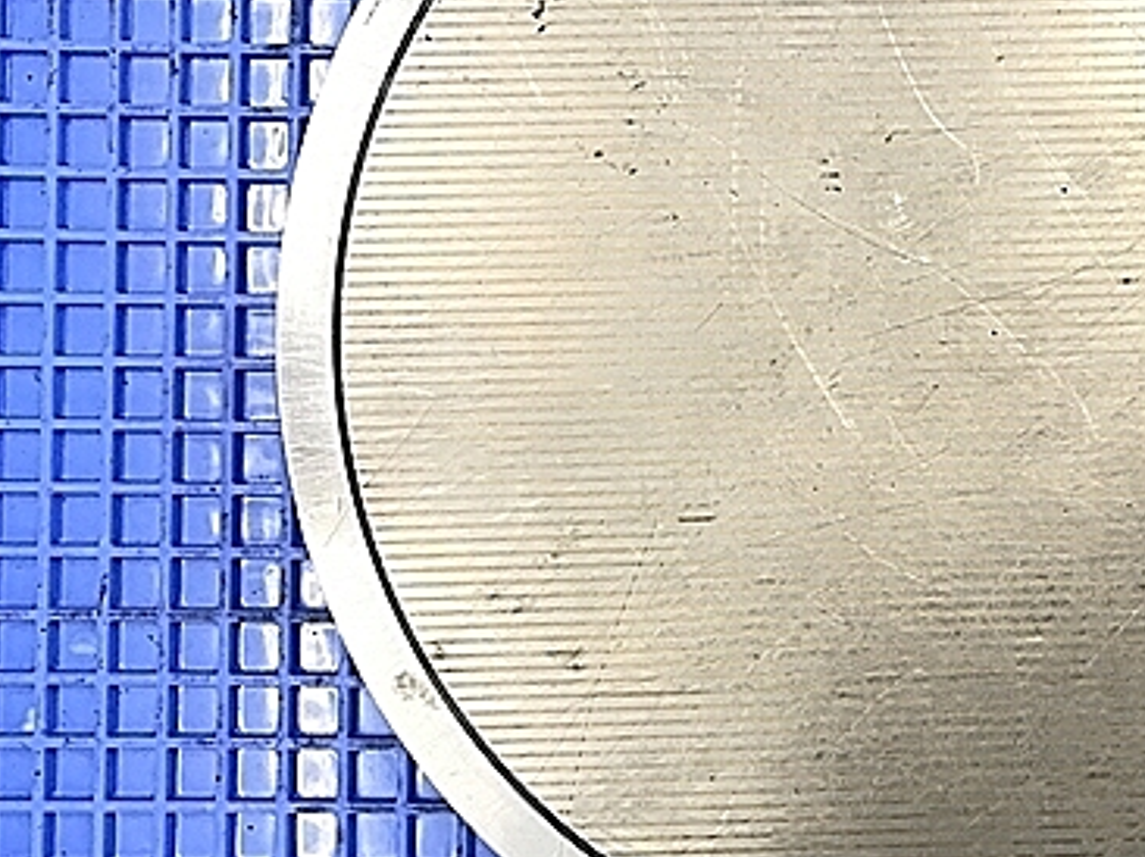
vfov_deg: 29.6
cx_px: 951
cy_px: 372
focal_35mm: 49
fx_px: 1620
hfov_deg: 37.2
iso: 40
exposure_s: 1/24
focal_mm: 3.99
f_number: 1.8
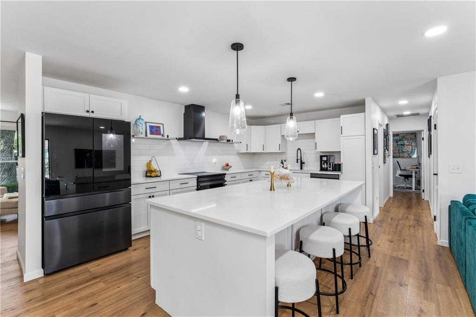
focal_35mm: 16
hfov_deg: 95.7
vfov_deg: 72.7
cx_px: 238
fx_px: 215
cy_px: 158
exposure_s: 1/8
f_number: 13
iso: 400
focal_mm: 16.3
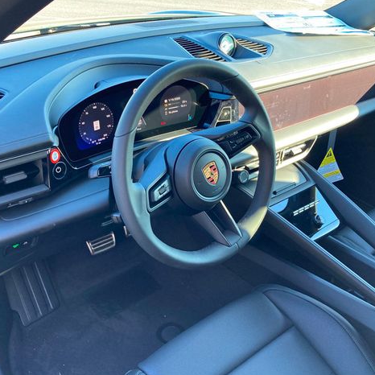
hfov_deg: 48.4
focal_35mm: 34
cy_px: 191
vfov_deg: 48.4
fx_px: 417
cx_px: 174
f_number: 1.8
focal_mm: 3.99
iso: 80
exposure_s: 1/65
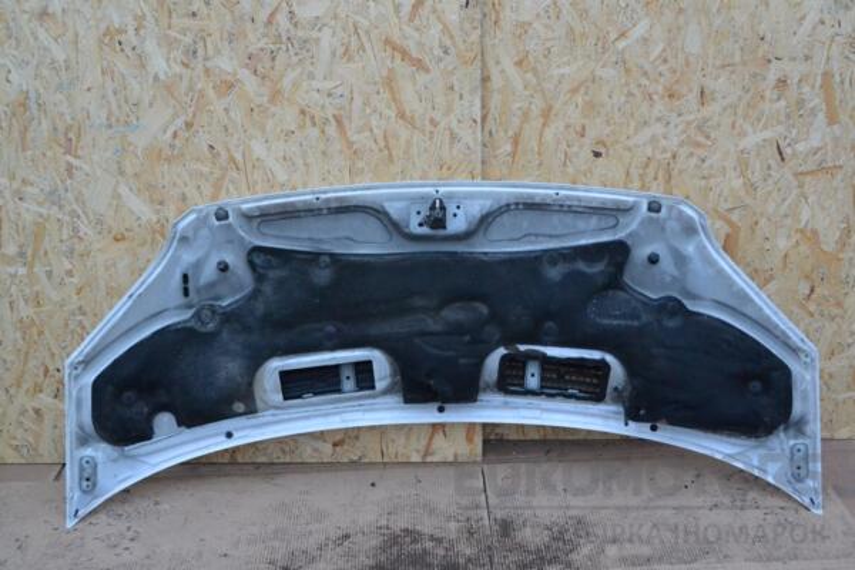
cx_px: 428
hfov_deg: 46.4
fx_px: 997
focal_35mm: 42
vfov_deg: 31.9
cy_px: 285
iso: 3200
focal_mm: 28
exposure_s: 1/200
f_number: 7.1
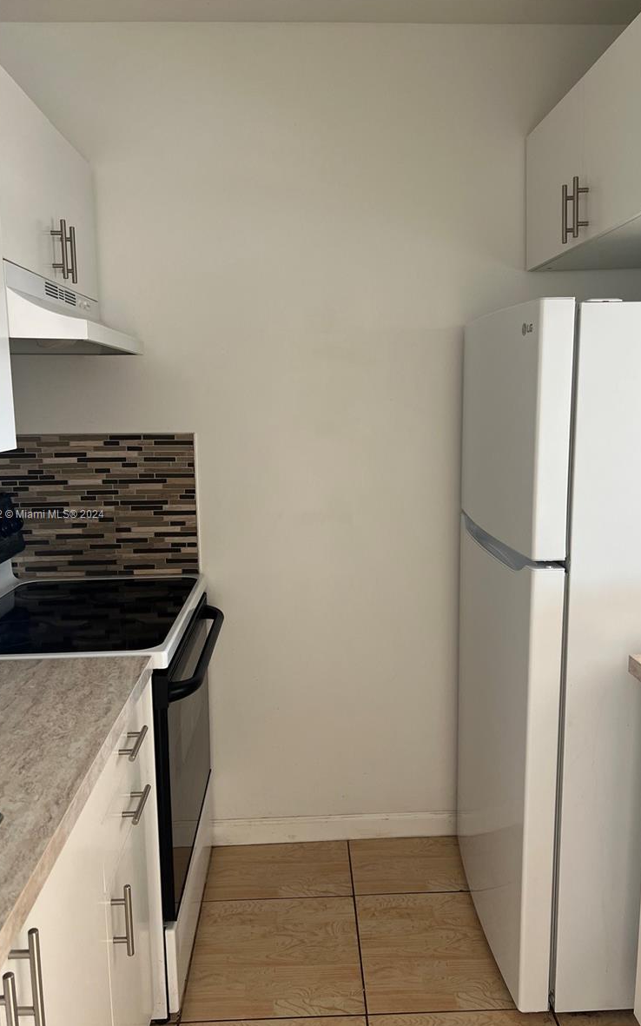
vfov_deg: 66.5
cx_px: 336
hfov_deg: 44.5
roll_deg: +0.3
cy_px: 515
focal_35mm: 28
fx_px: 783
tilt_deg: -9.5
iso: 100
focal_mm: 5.7
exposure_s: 1/121
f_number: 1.5
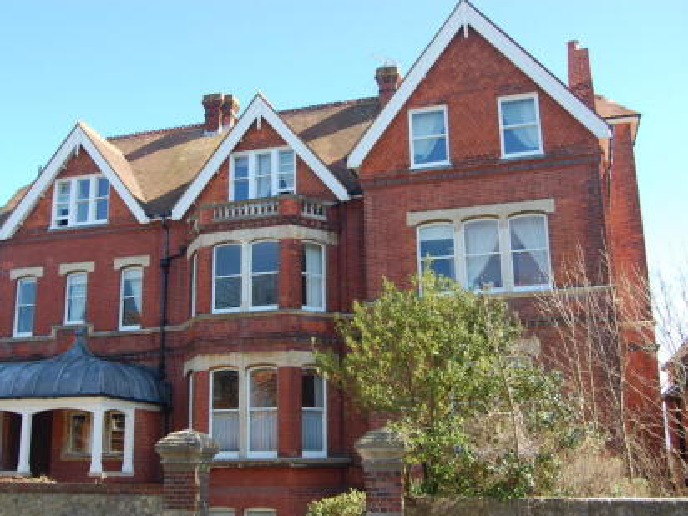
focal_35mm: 40
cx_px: 317
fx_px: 795
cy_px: 258
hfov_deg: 46.8
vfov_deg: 36.0
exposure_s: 1/160
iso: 200
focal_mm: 24
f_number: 6.3
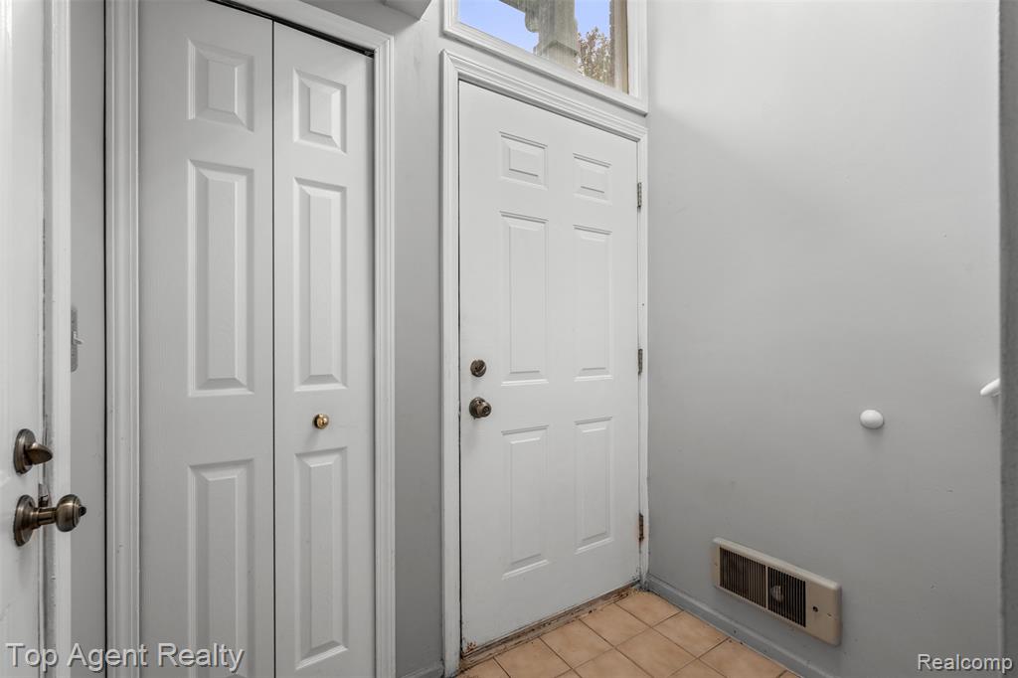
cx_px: 509
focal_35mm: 16
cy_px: 339
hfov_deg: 96.8
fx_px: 452
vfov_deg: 73.7
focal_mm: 16
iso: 100
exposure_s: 2
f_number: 9
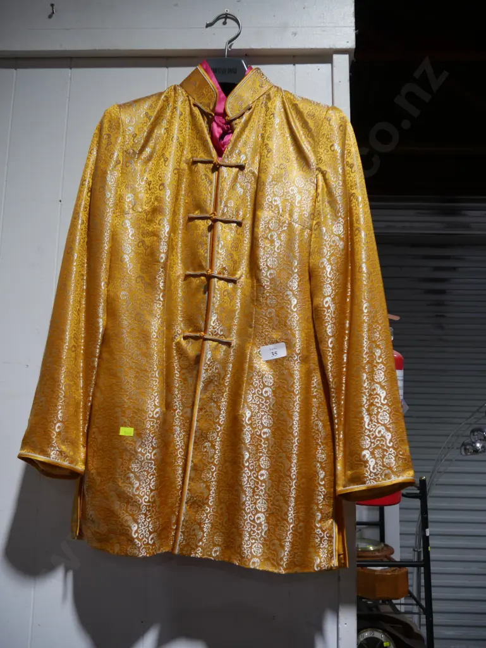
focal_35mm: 28
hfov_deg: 49.8
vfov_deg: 63.4
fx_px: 524
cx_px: 243
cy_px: 324
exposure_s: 1/100
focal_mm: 14
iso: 200
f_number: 3.5
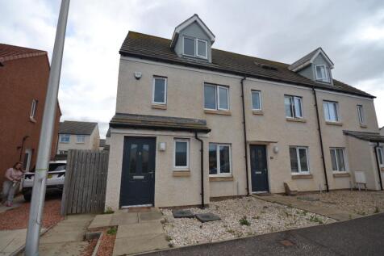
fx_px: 160
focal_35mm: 15
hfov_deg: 100.4
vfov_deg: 77.3
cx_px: 192
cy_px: 128
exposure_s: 1/200
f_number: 7.1
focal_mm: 10
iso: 100
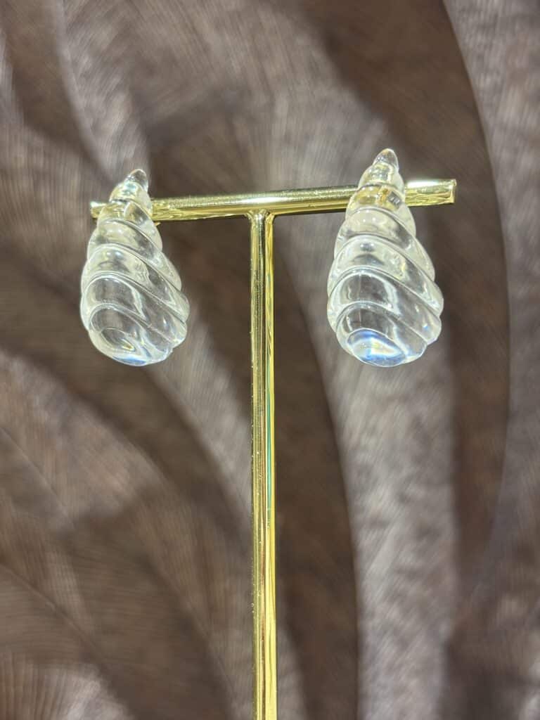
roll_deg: -0.7
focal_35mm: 52
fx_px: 1082
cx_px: 270
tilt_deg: -1.6
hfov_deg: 28.0
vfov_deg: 36.8
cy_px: 360
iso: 64
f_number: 1.6
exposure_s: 1/50
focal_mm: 5.96
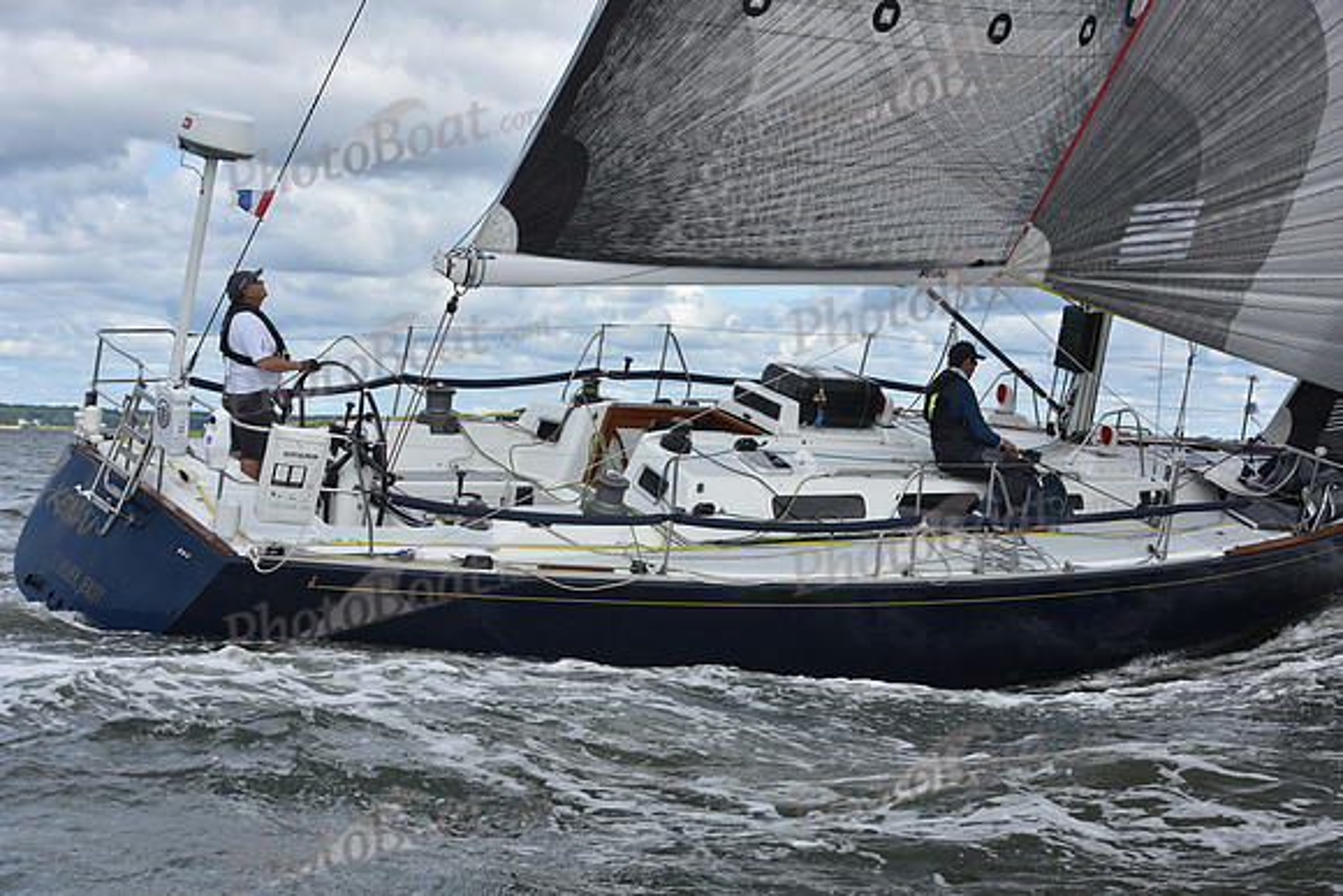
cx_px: 672
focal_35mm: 70
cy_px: 448
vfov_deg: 19.5
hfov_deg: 28.8
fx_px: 2612
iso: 250
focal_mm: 70
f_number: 9
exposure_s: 1/800
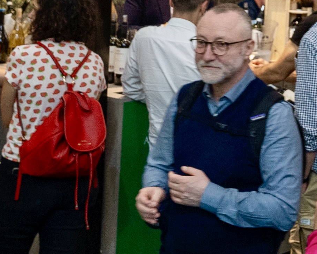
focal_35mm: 105
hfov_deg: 17.2
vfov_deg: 13.2
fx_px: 985
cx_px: 407
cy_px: -206
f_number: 4
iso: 1000
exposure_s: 1/80
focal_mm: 24
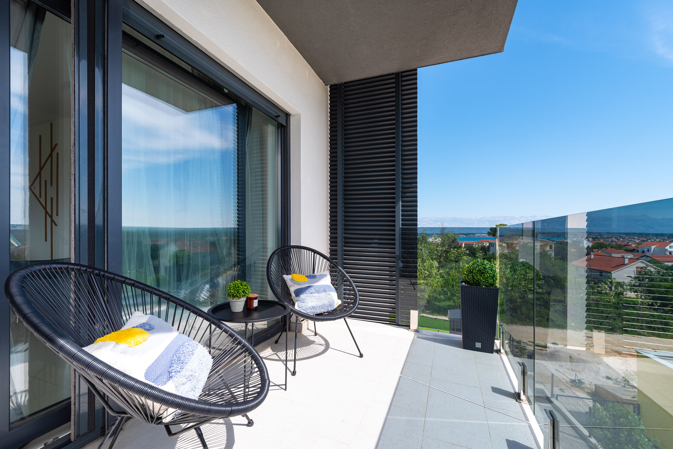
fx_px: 281
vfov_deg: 77.4
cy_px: 224
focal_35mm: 15
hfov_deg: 100.4
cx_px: 336
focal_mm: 15
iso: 100
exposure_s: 1/200
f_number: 7.1
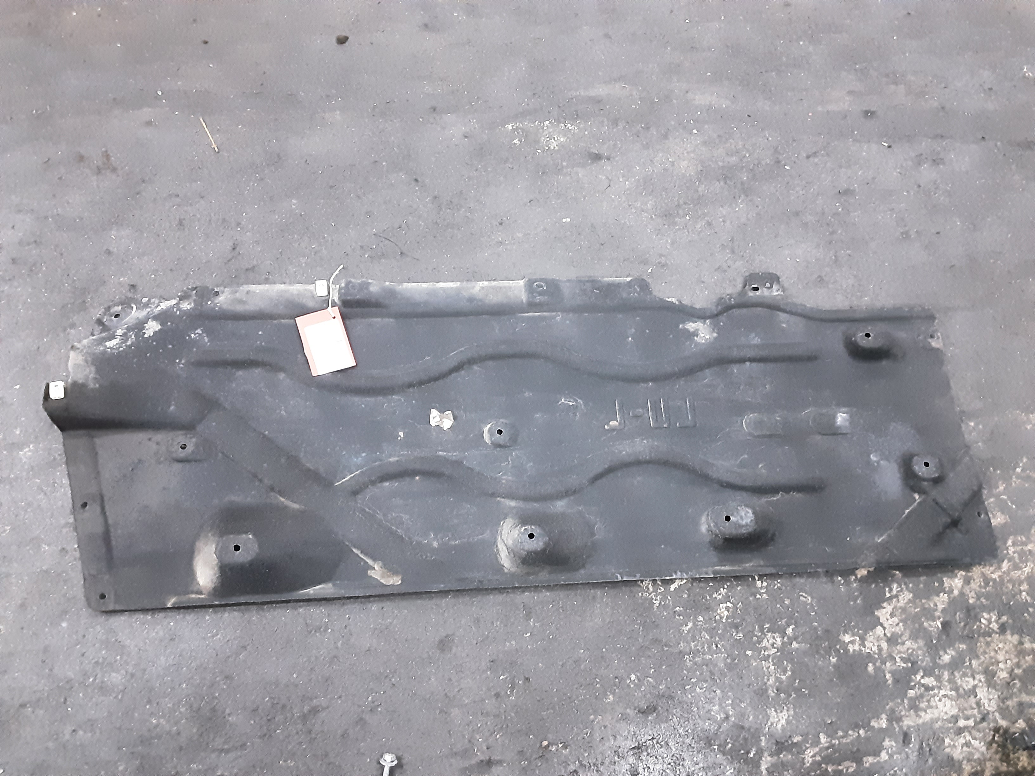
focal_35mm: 27
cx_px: 518
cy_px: 388
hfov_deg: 65.3
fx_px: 807
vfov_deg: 51.4
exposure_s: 1/20
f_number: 1.9
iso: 640
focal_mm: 2.91
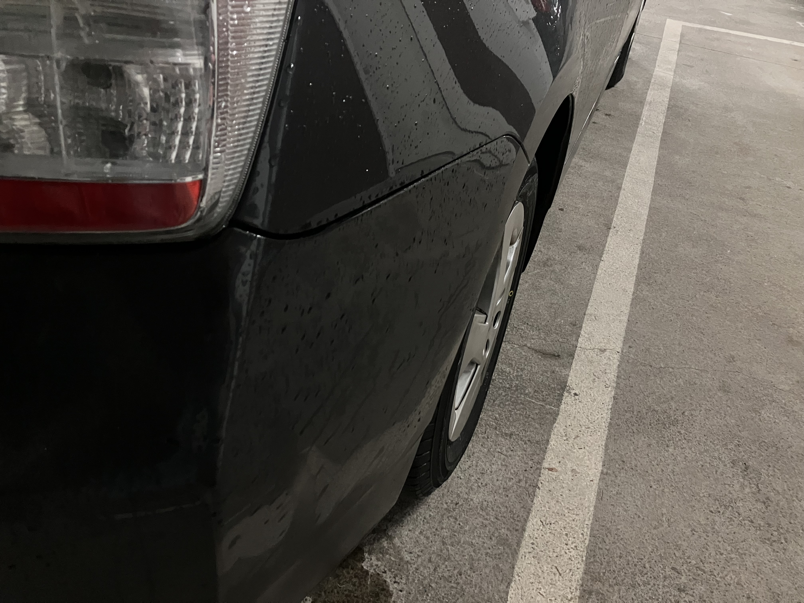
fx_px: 650
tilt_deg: -36.5
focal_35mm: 28
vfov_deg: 49.7
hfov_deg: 63.4
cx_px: 402
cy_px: 302
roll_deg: -6.4
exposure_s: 1/17
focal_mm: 3.99
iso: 640
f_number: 1.8
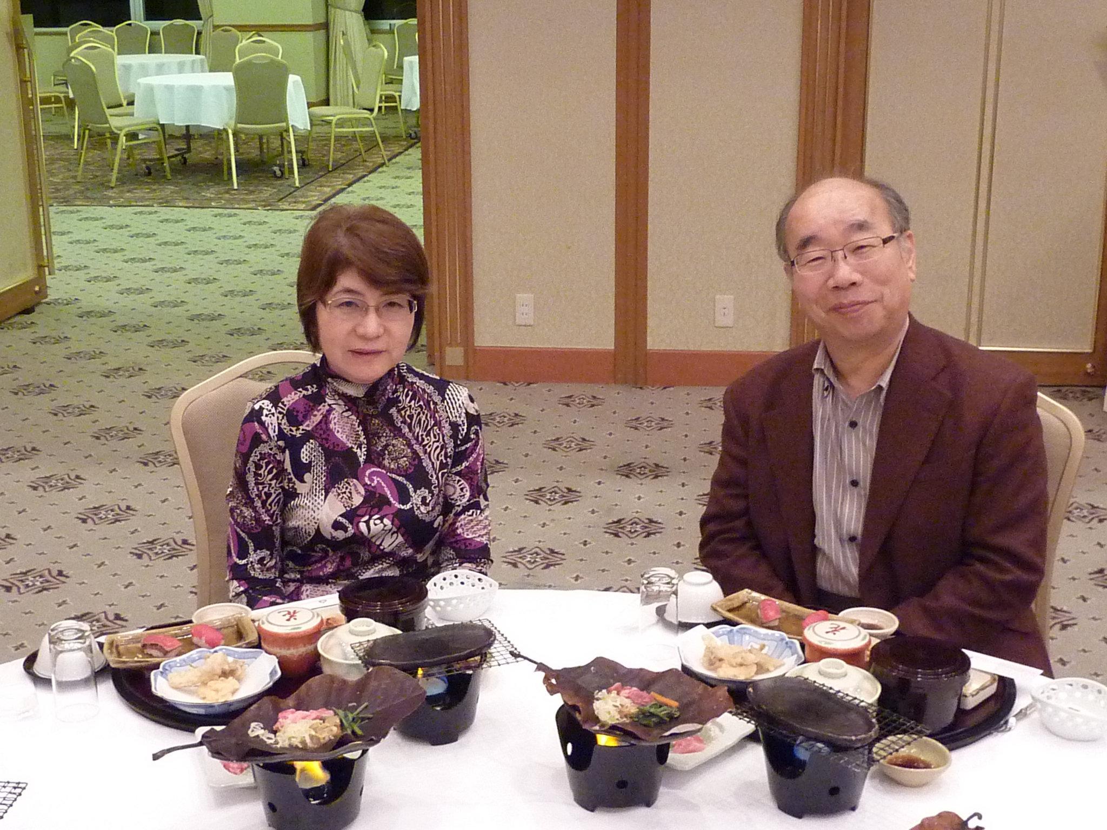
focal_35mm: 48
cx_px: 554
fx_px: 1535
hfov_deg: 39.7
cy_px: 415
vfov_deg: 30.3
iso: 400
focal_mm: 4.4
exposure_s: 1/15
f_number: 3.3
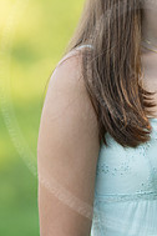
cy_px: 79
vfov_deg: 10.2
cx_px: 166
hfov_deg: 6.8
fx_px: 1321
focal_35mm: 202
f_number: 1.2
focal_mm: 85
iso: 160
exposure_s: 1/1000
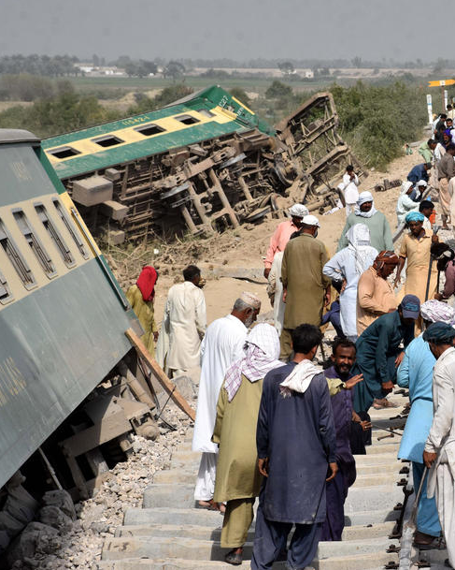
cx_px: 405
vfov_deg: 11.4
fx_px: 2862
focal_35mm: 170
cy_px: 285
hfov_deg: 9.1
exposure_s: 1/640
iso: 400
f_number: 13
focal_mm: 80
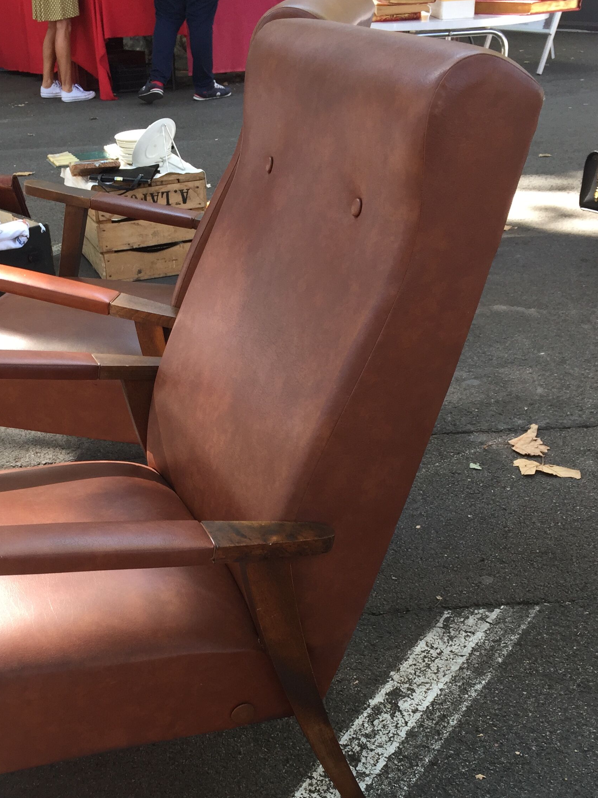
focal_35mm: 42
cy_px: 541
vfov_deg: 44.1
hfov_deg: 34.0
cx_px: 188
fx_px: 968
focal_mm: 4.15
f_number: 2.2
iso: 40
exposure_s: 1/100
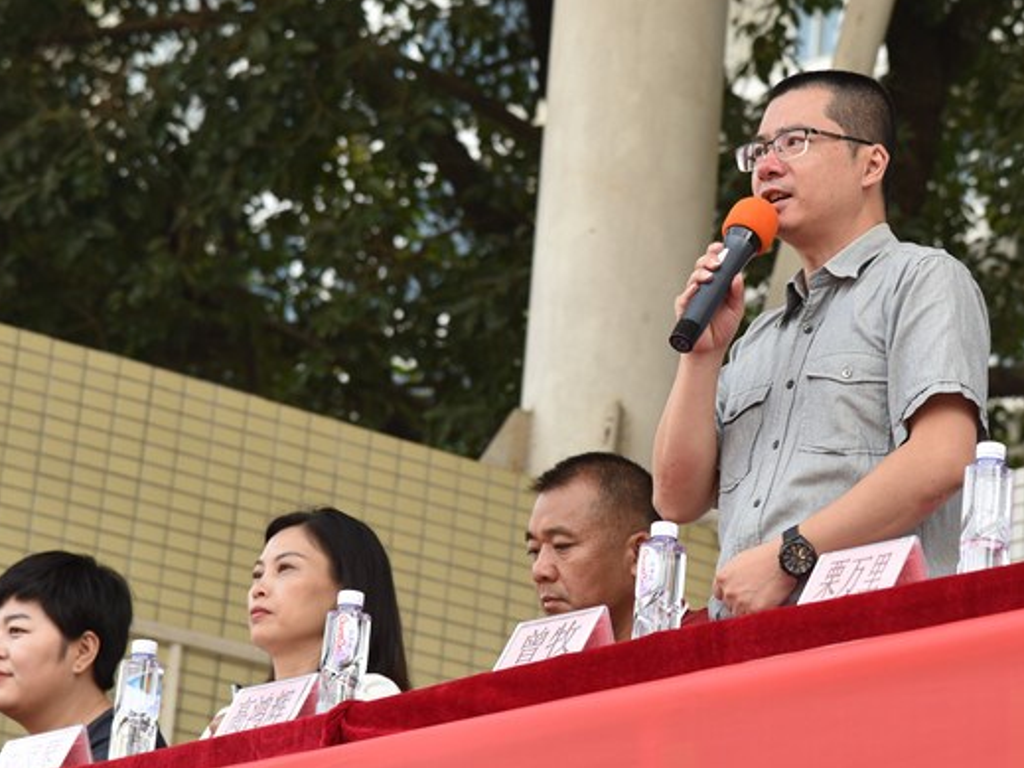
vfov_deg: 7.4
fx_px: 5915
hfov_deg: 9.9
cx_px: 730
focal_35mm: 200
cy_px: 227
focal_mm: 120
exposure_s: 1/200
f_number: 7.1
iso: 400
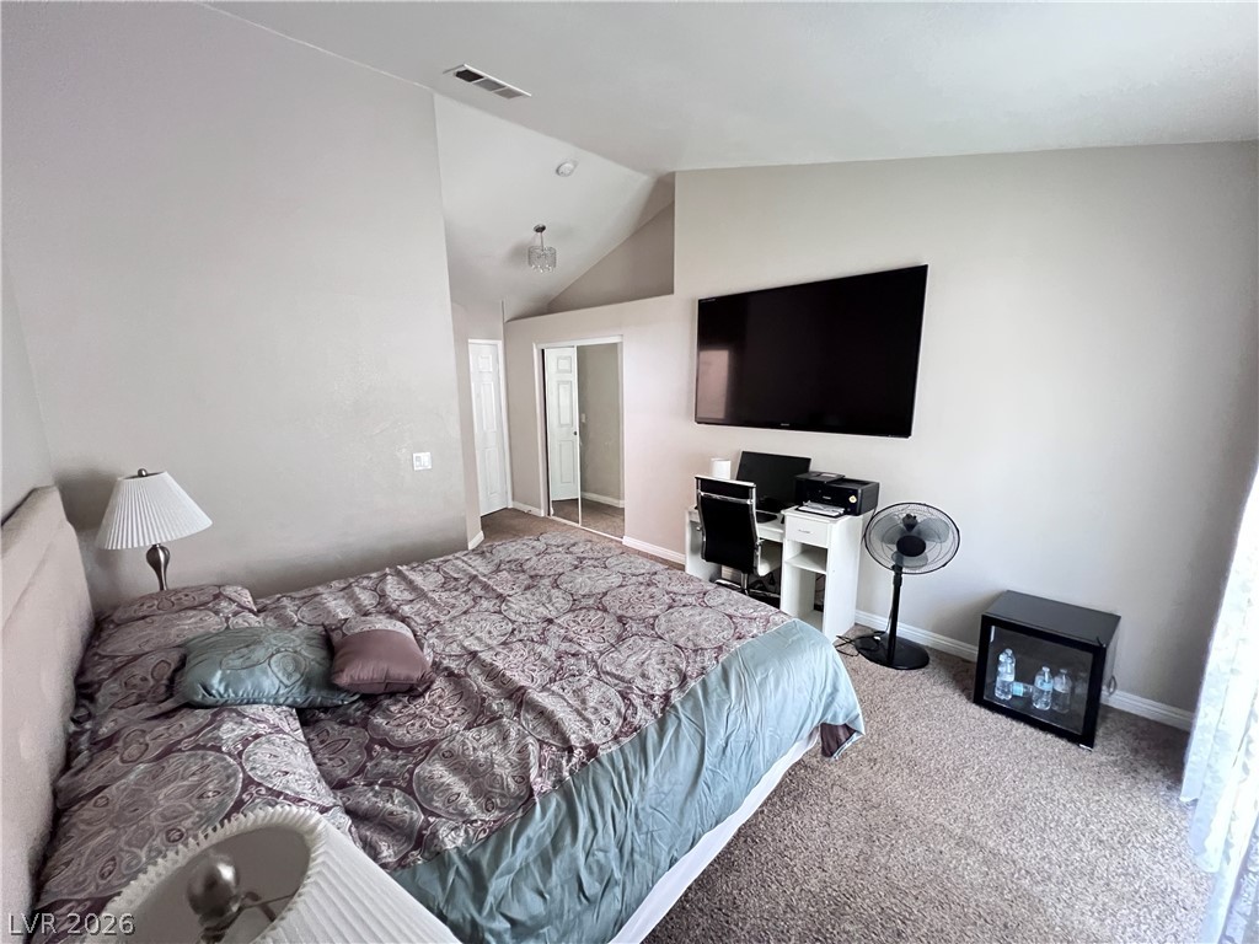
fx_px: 473
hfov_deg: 106.2
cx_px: 630
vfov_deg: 89.9
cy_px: 472
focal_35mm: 13
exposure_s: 1/60
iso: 1000
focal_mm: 1.57
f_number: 1.8
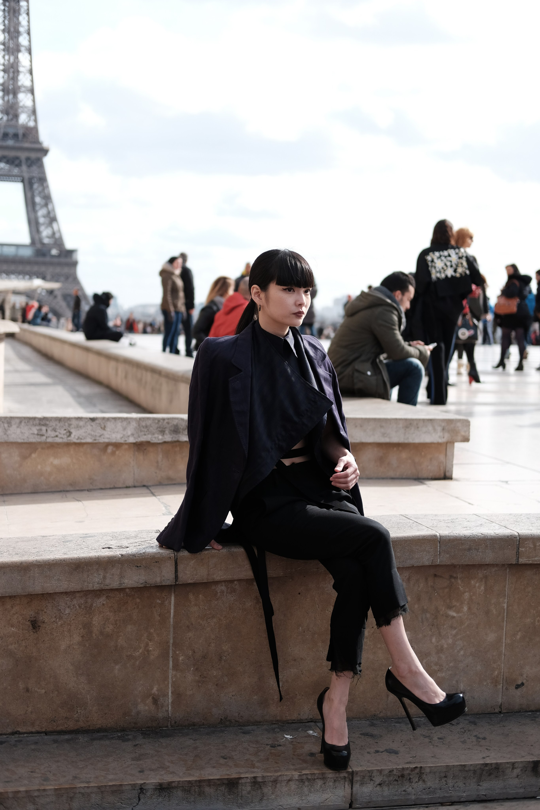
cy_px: 405
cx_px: 270
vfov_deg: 37.5
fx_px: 1192
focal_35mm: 53
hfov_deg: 25.5
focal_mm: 35
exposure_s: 1/3200
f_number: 2
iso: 200
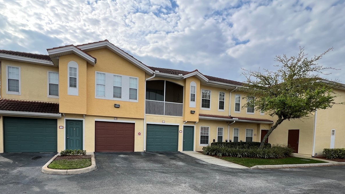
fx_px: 174
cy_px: 146
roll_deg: -1.6
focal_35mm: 19
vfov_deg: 55.4
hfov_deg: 89.5
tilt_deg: -4.2
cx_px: 168
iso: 32
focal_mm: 1.57
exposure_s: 1/637
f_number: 1.8
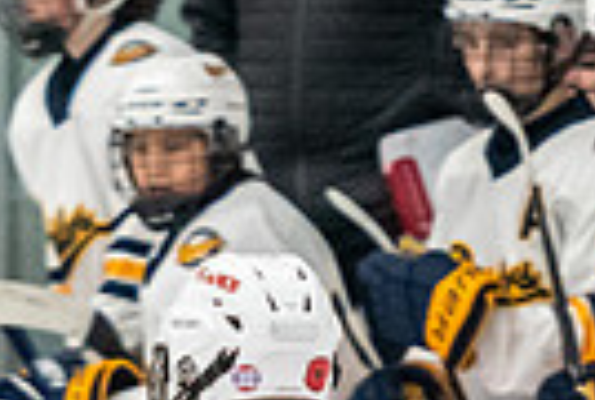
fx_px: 20739
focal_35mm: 1252
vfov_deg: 1.1
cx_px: -505
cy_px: 815
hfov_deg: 1.6
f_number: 2.8
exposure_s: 1/800
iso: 3200
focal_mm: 140
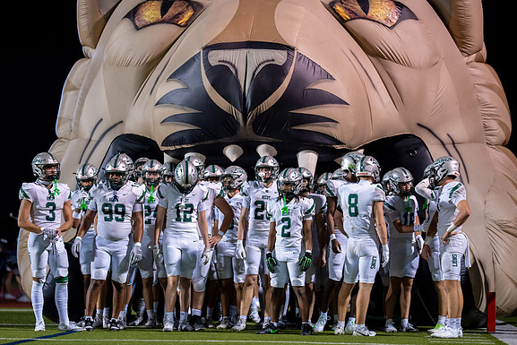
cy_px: 173
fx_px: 2212
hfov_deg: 13.3
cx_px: 280
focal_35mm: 154
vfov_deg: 8.9
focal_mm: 135
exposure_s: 1/1000
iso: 1600
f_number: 1.8
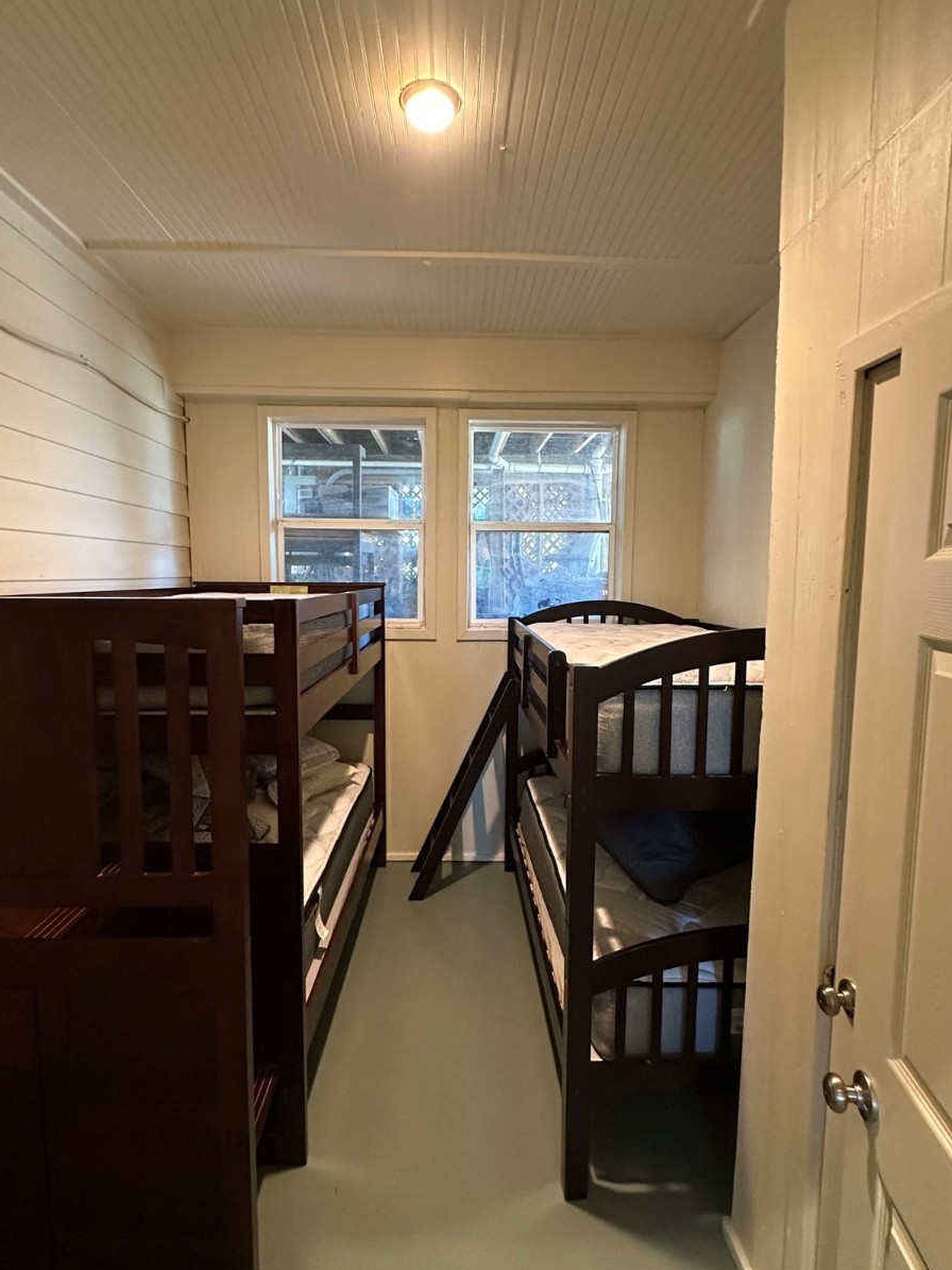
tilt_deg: -5.7
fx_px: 660
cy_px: 637
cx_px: 461
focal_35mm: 18
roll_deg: -0.9
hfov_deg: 71.6
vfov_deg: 87.8
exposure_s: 1/60
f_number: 2.2
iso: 1000
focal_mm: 2.22
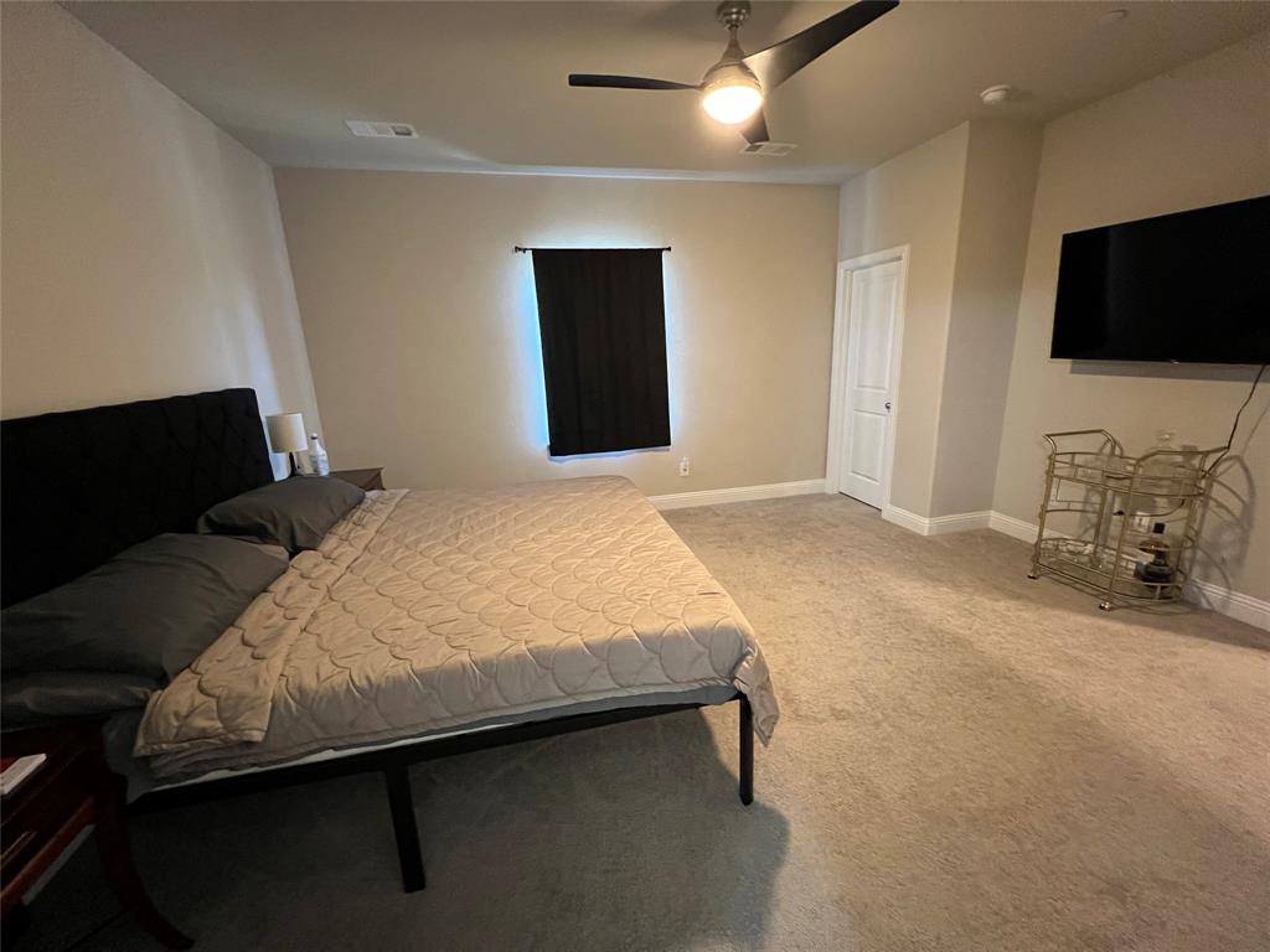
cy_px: 476
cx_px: 635
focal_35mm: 13
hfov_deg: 106.2
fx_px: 477
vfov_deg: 89.9
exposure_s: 1/60
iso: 800
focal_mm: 1.57
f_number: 1.8
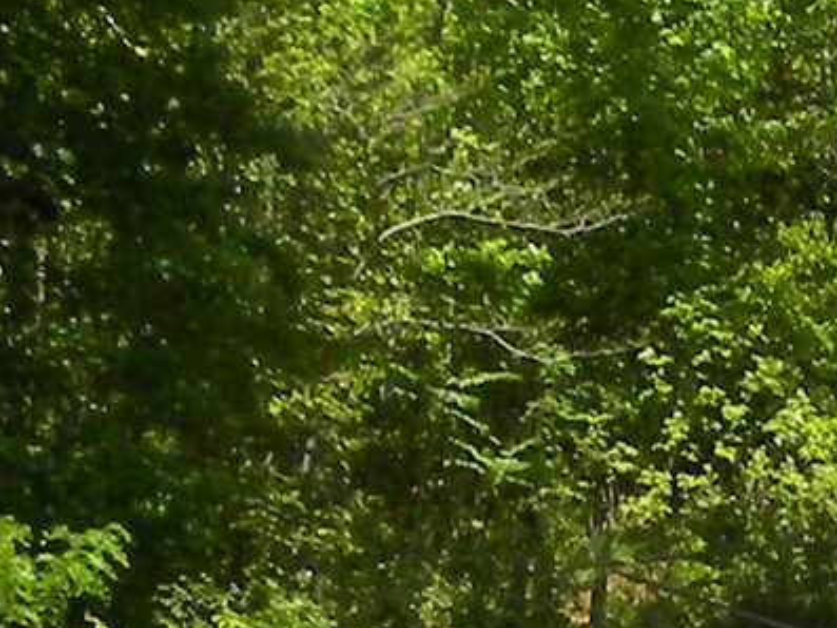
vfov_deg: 7.3
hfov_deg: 9.2
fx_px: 4862
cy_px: 889
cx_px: 1670
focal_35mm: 201
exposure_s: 1/174
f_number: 5
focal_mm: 4.6
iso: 64
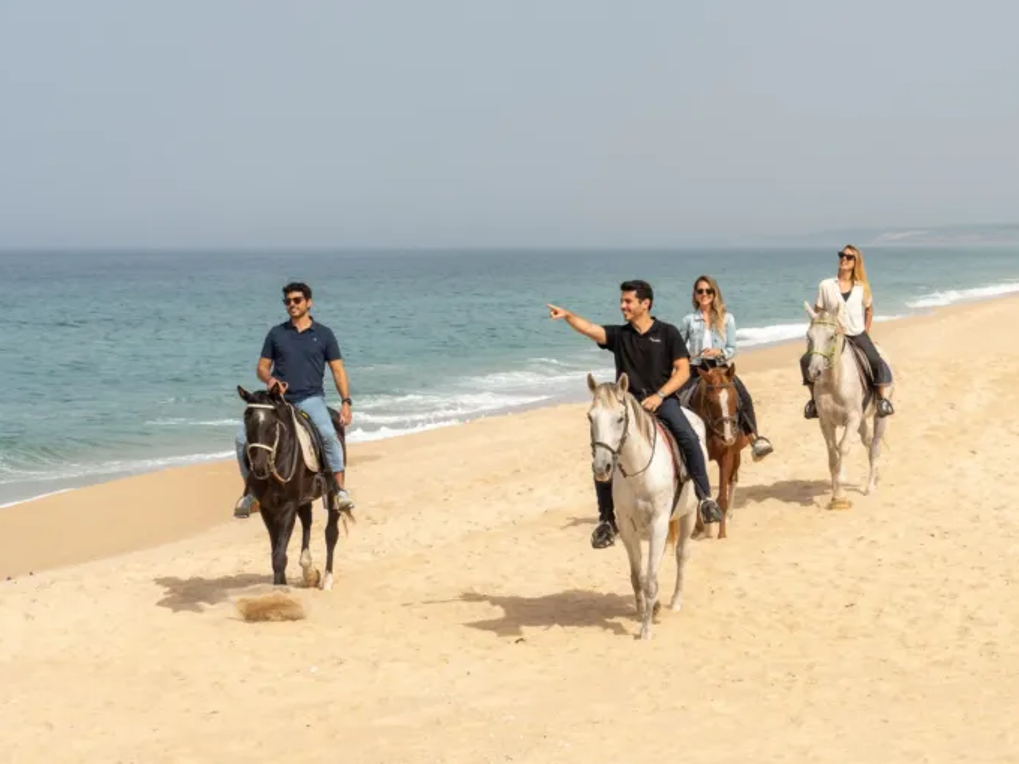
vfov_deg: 11.4
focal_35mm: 130
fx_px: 3827
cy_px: 365
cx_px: 592
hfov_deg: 15.2
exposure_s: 1/400
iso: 400
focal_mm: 105
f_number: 16
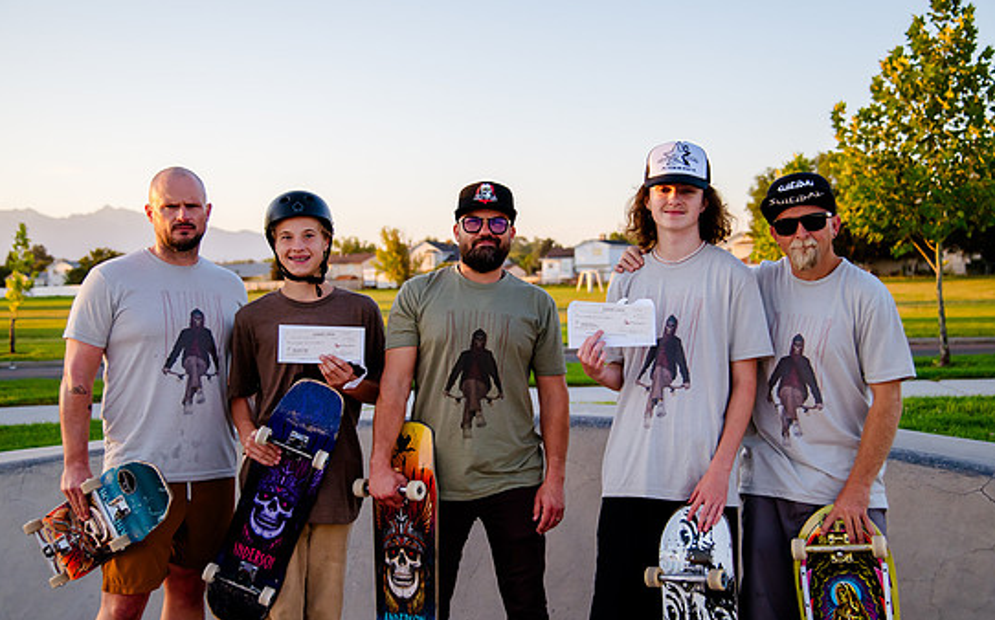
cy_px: 316
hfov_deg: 41.9
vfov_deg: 26.8
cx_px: 483
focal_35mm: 48
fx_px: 1301
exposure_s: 1/2000
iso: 1600
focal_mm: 44
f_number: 4
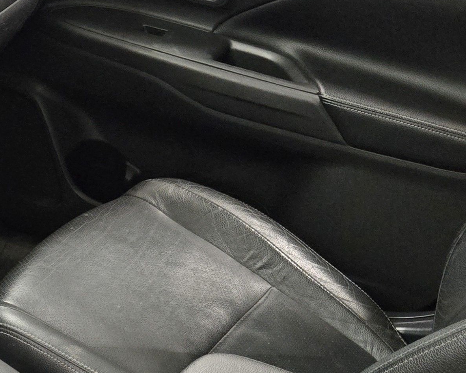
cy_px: 403
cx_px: -133
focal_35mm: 76
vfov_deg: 19.4
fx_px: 1048
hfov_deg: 22.5
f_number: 1.8
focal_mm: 5.4
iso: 1600
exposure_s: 1/100
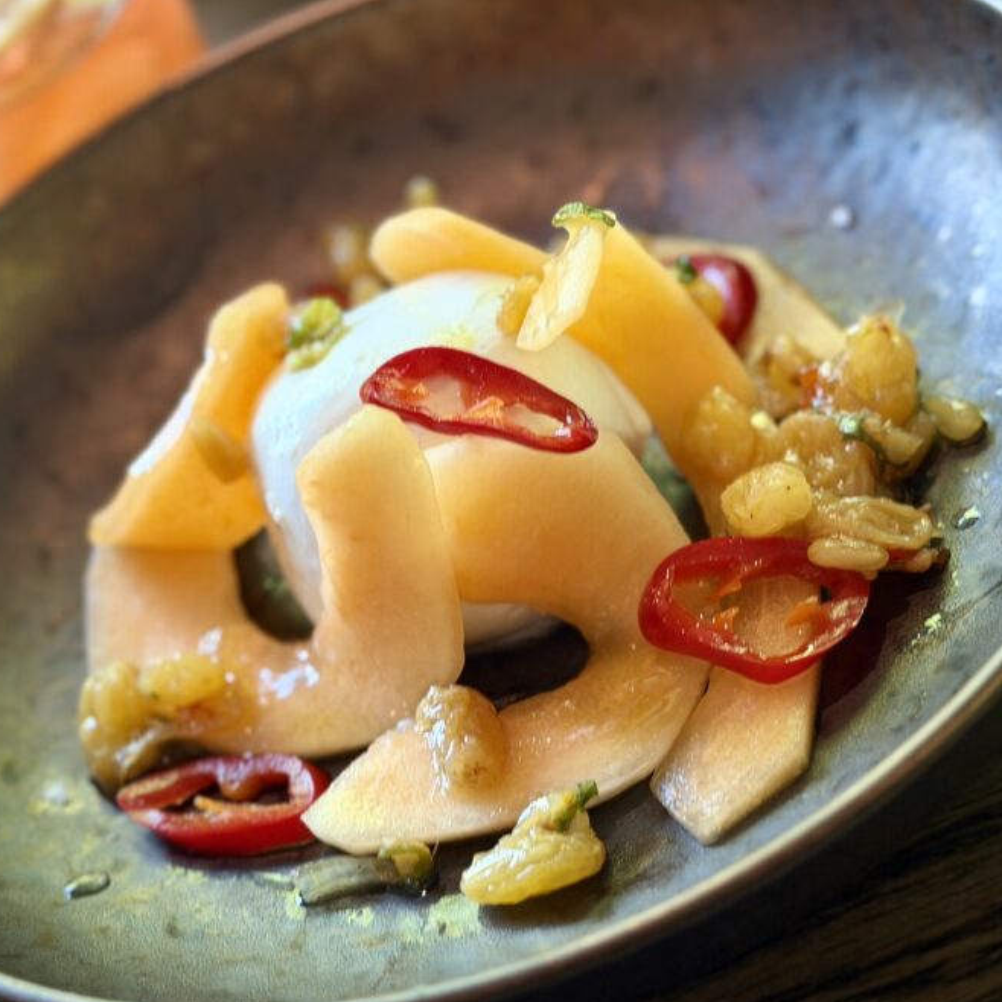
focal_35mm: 66
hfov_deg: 26.1
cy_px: 522
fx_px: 2161
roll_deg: +25.8
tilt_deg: -43.7
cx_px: 490
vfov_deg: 26.1
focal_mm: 6.76
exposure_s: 1/48
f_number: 1.78
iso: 250
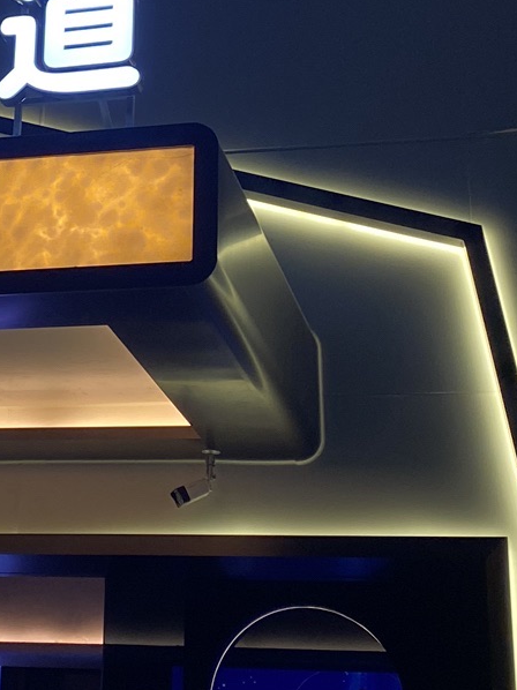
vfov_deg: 22.2
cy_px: 122
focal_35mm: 87
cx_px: 5
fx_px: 1734
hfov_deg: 16.6
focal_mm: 4.25
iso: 125
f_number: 1.8
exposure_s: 1/100
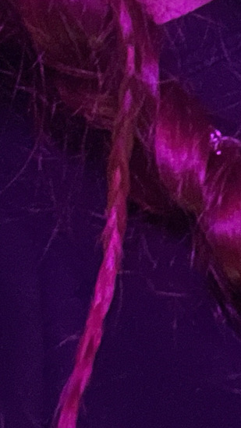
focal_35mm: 119
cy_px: -140
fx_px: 1351
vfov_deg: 16.9
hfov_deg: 9.9
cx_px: 337
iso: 400
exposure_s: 1/25
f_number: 2.2
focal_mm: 2.71
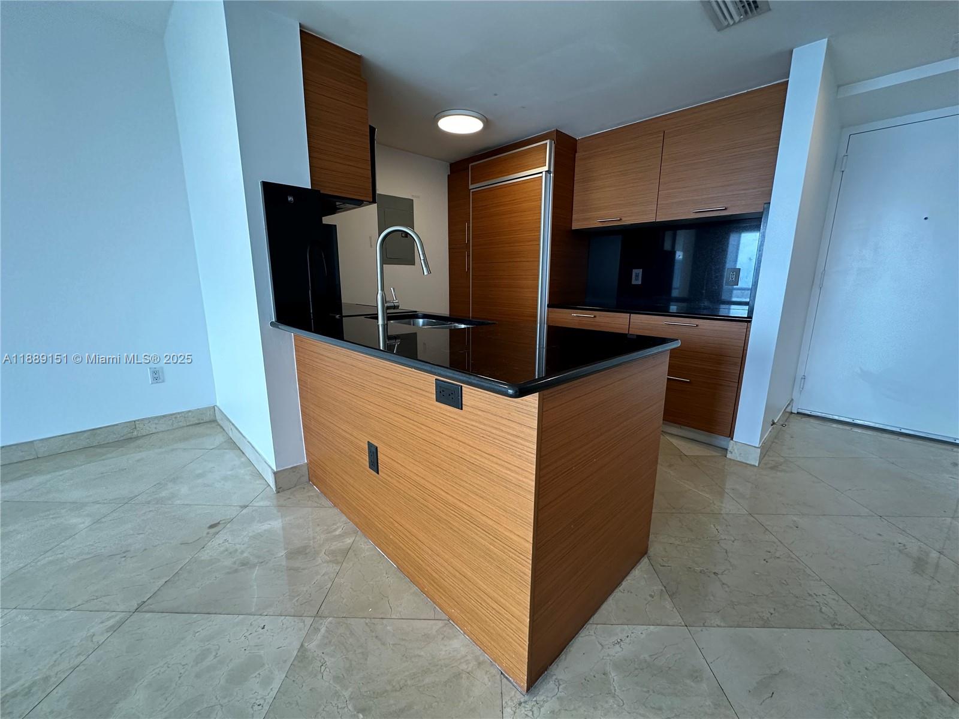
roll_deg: -0.3
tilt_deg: -12.6
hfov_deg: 102.1
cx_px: 480
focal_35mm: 14
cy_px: 360
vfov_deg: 85.7
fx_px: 388
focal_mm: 2.22
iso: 160
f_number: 2.2
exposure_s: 1/60
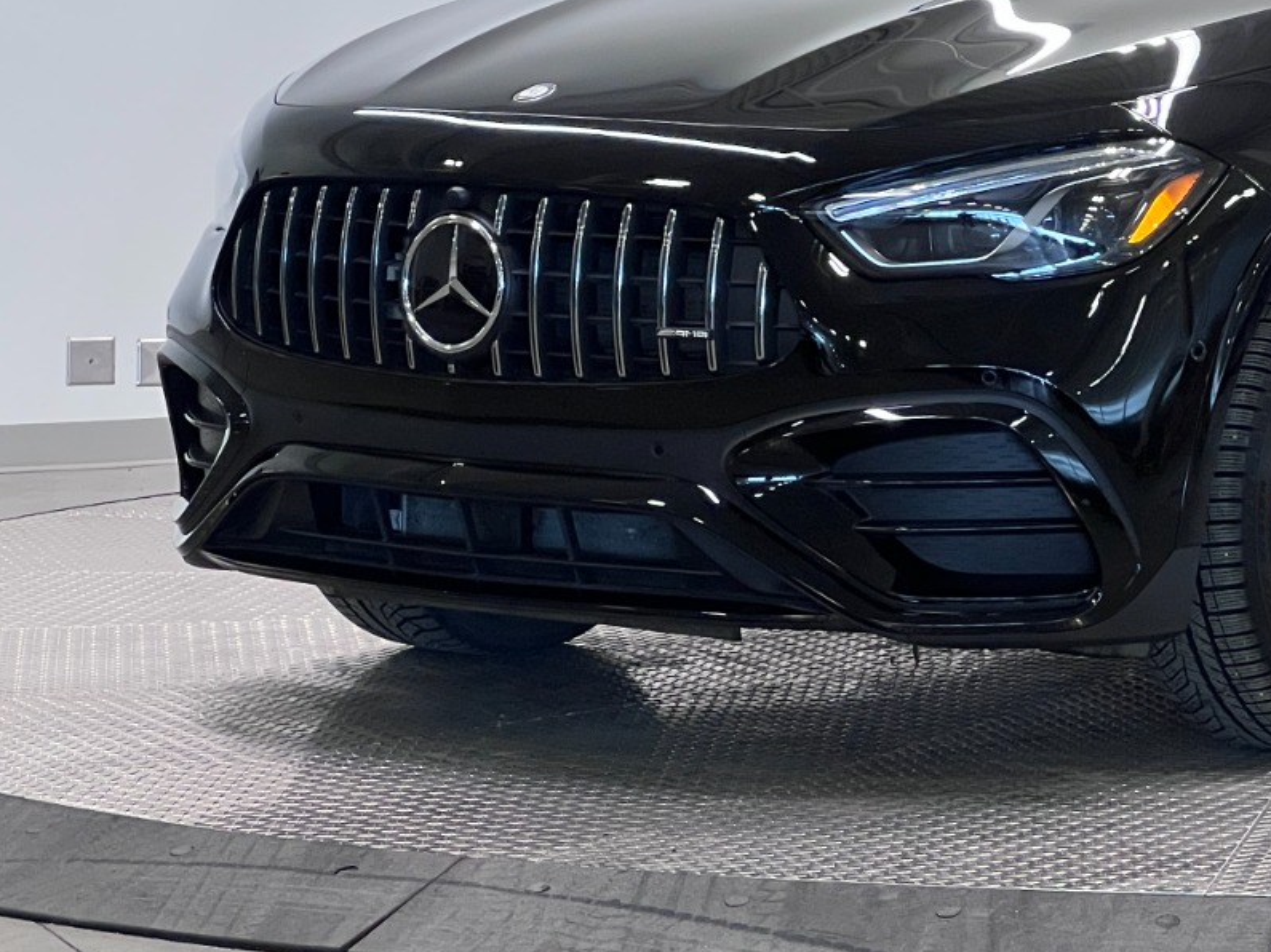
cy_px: 73
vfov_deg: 9.5
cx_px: 1277
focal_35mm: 155
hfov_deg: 12.6
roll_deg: +0.3
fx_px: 5690
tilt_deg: -1.1
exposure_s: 1/120
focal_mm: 9
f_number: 2.8
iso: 160
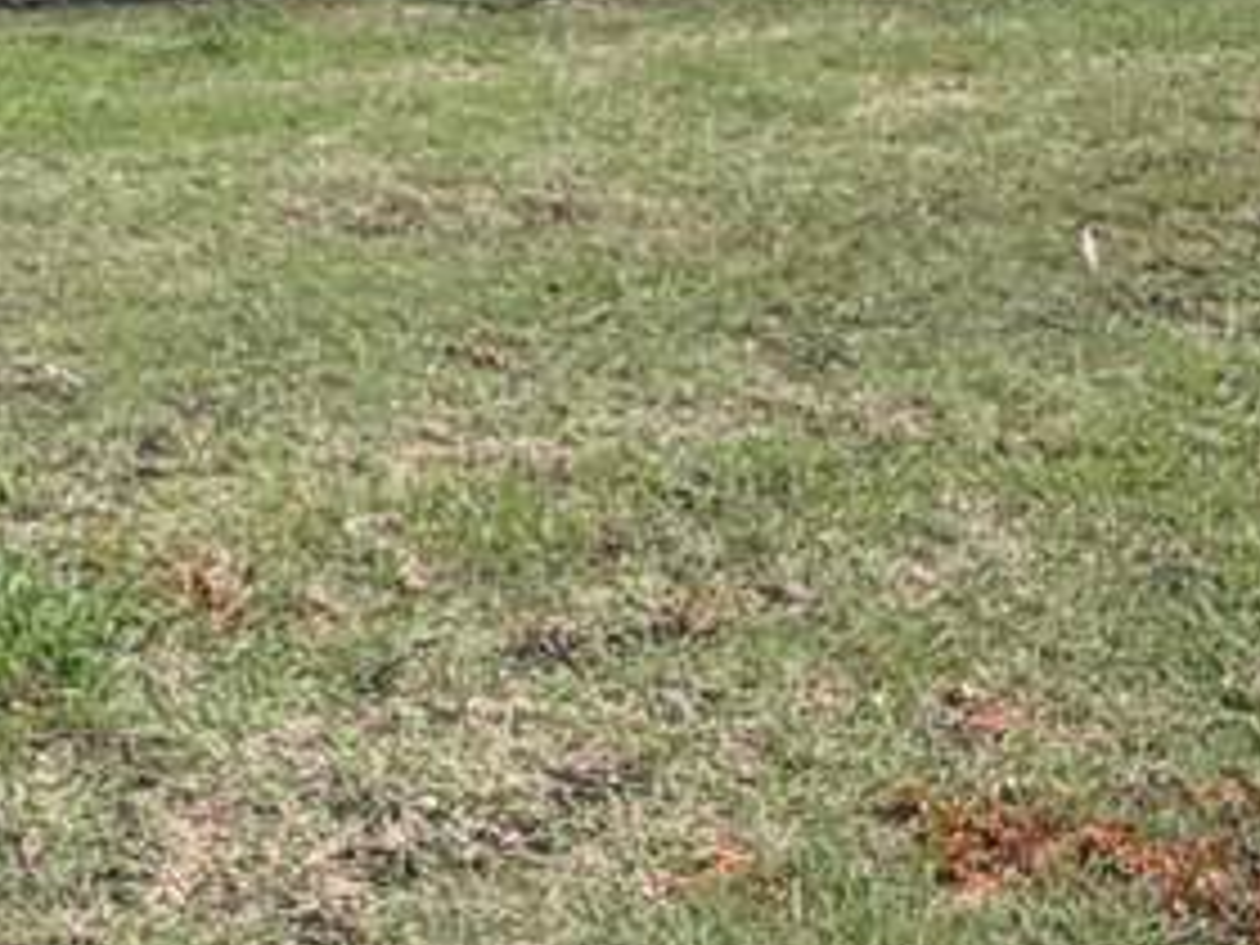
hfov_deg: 28.0
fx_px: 2330
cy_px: -639
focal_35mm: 64
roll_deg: +0.3
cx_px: -76
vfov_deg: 18.9
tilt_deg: +7.2
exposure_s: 1/229
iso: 40
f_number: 2.2
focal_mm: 2.22
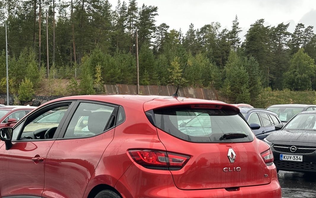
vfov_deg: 18.8
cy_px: 143
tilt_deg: -3.4
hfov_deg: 29.7
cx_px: 128
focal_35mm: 69
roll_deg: +0.2
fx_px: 594
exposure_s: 1/350
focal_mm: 6.86
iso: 64
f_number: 1.78
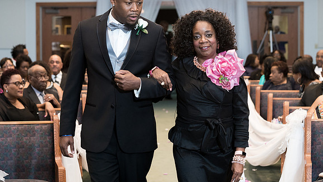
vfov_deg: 14.5
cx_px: 172
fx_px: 711
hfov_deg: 25.6
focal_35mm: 83
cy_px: 60
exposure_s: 1/200
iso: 2000
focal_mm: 70
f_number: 4
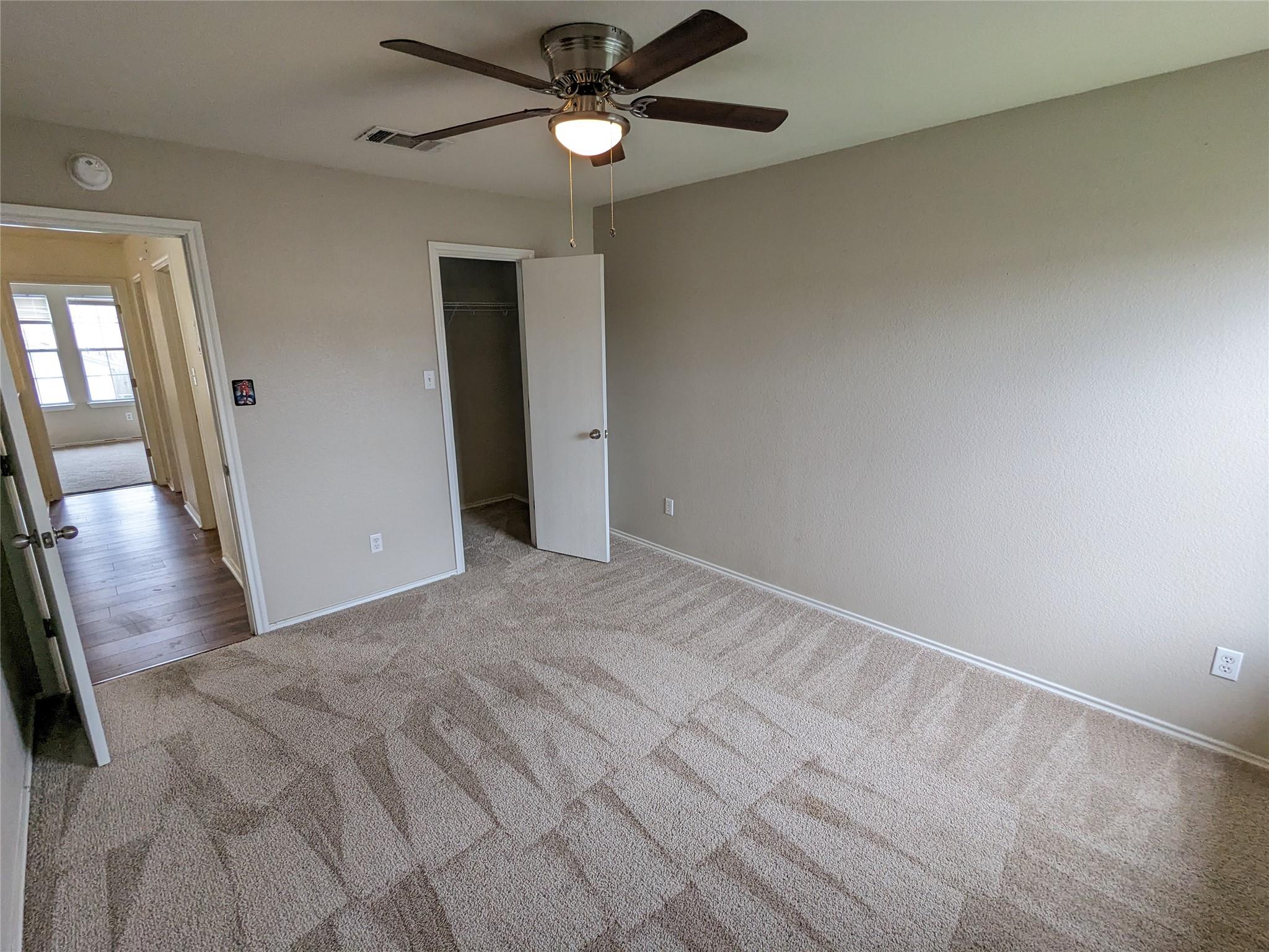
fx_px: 587
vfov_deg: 78.1
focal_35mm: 16
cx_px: 634
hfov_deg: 94.5
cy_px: 476
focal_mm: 2.35
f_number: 2.2
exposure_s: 1/120
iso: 244
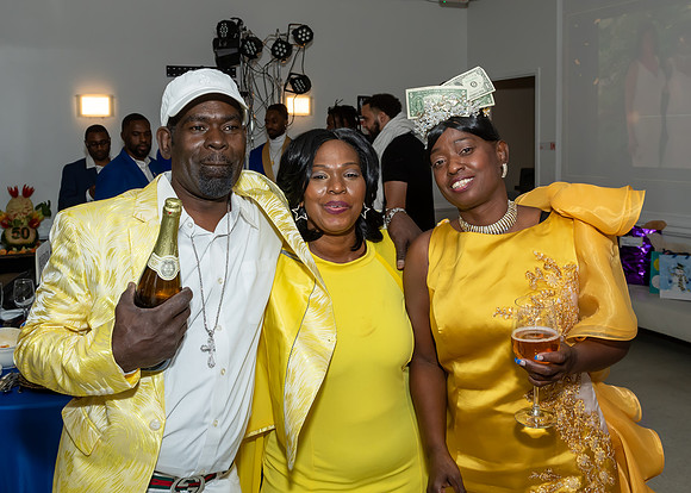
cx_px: 334
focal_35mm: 39
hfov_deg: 48.9
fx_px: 759
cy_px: 190
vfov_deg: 35.8
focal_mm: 20
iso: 500
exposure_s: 1/250
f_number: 6.3
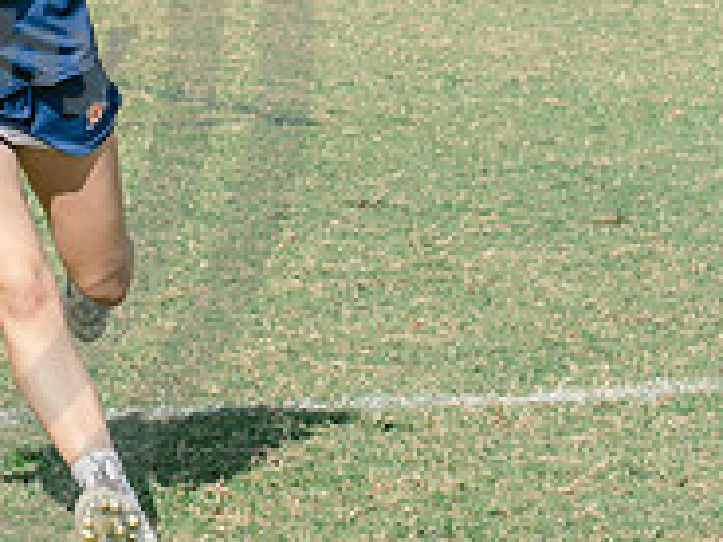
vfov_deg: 5.3
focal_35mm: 276
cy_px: -227
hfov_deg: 7.1
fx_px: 5765
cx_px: -39
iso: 250
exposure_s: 1/1000
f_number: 5.6
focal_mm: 70
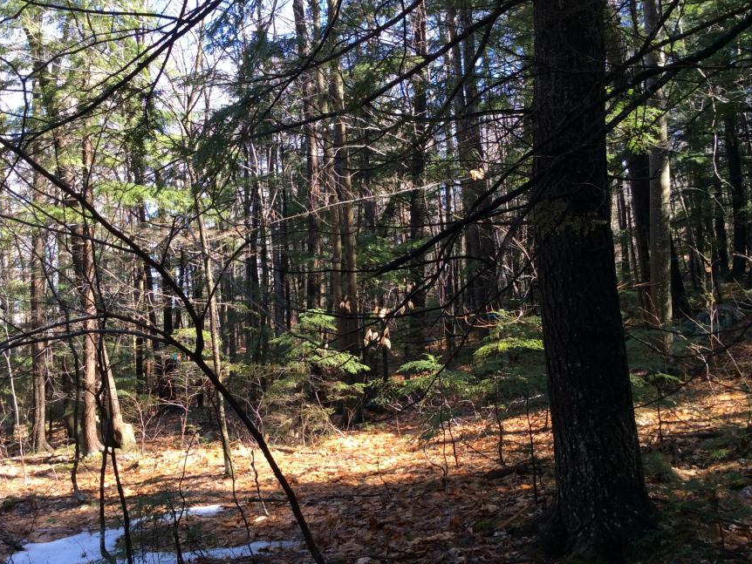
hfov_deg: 48.9
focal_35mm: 38
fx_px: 826
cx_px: 342
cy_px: 308
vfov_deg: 37.7
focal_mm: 3.3
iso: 32
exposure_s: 1/120
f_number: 2.4
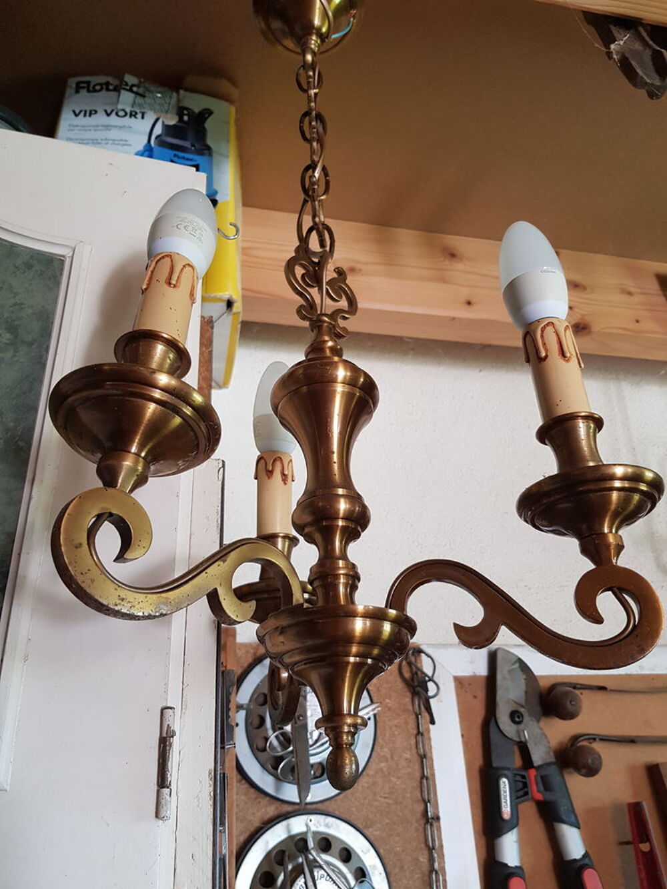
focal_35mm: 26
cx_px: 334
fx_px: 668
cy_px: 444
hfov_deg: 53.1
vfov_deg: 67.3
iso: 160
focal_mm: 4.2
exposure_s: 1/50
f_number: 1.7
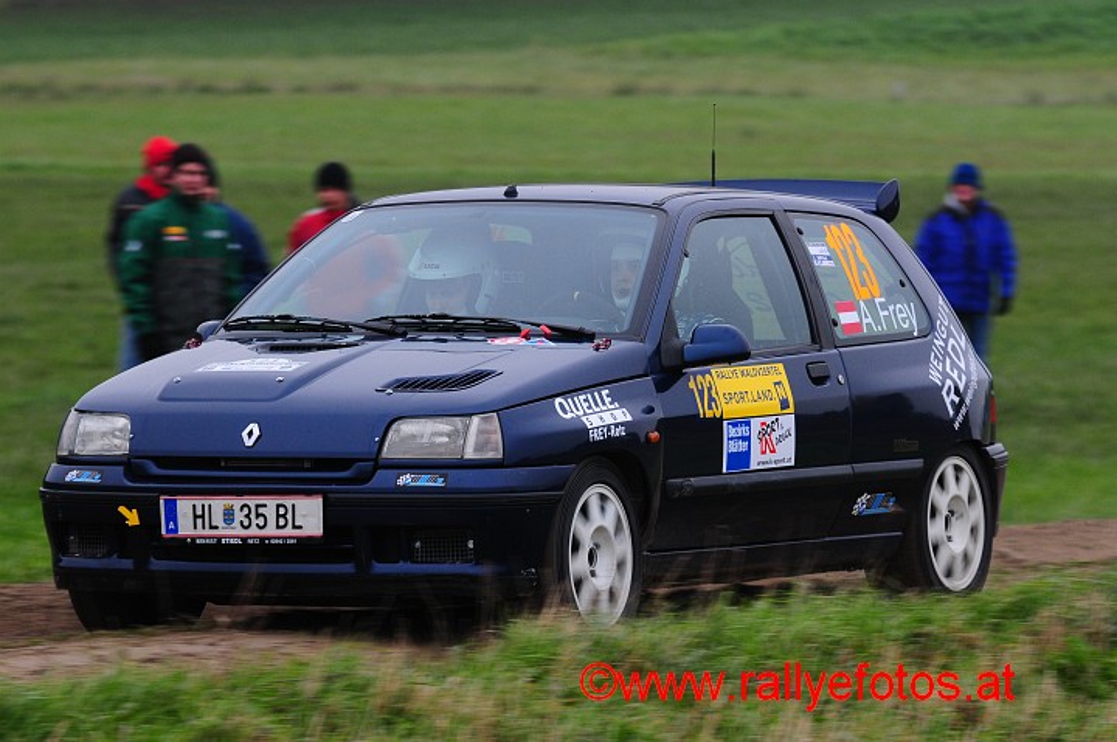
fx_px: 8599
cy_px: 371
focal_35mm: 278
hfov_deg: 7.4
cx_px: 558
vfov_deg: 4.9
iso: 500
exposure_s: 1/320
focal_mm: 185
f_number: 5.6
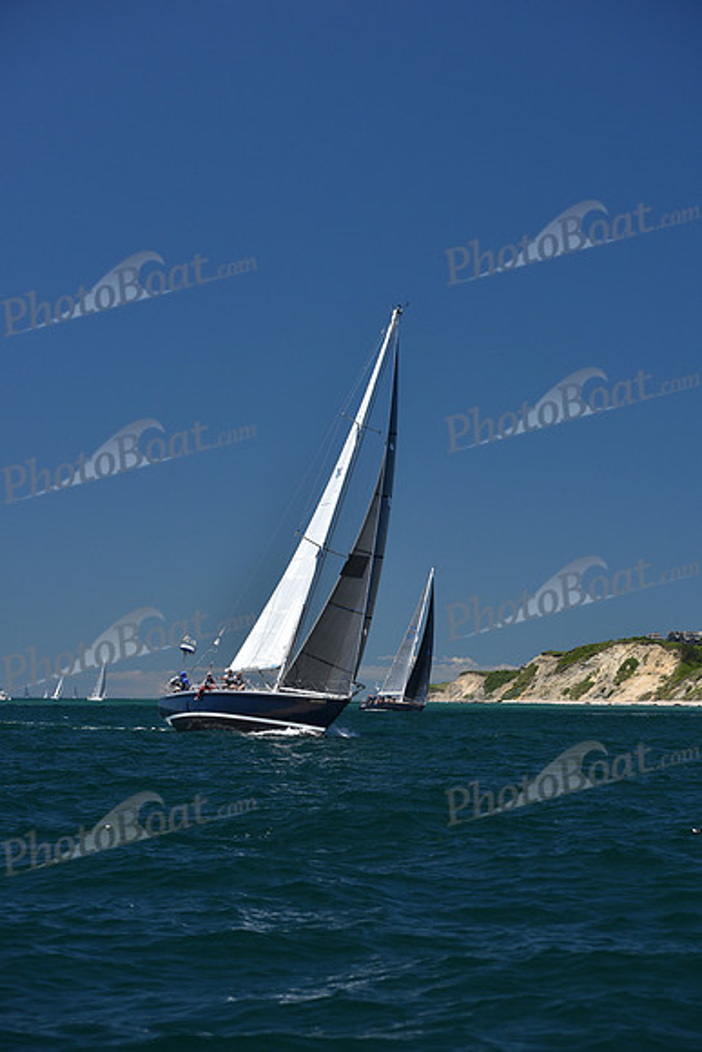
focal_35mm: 90
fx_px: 2631
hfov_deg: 15.2
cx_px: 351
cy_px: 526
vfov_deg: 22.6
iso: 250
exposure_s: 1/800
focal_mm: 90
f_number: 5.6
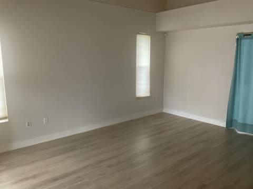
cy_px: 94
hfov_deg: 61.7
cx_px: 126
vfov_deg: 48.2
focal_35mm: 29
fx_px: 212
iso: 250
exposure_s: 1/40
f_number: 1.8
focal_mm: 3
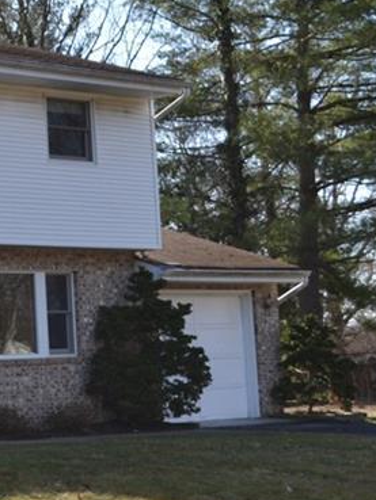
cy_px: 240
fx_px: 1505
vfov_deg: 18.9
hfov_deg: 12.9
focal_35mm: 104
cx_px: -307
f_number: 7.1
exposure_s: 1/200
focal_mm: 26
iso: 100
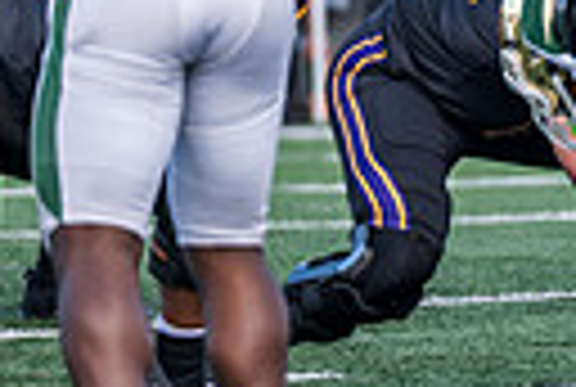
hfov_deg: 2.3
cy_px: 97
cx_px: 1161
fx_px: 14482
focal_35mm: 903
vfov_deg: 1.5
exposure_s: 1/1250
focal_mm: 200
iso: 320
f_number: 3.5
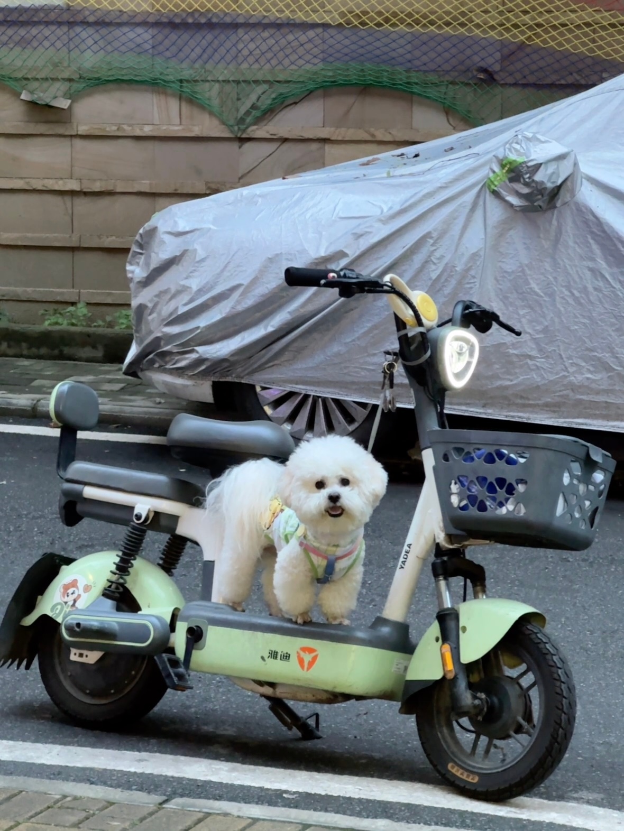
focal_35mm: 111
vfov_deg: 17.7
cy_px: 416
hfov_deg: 13.3
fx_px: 2666
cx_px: 312
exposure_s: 1/17
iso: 500
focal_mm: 9
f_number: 2.8
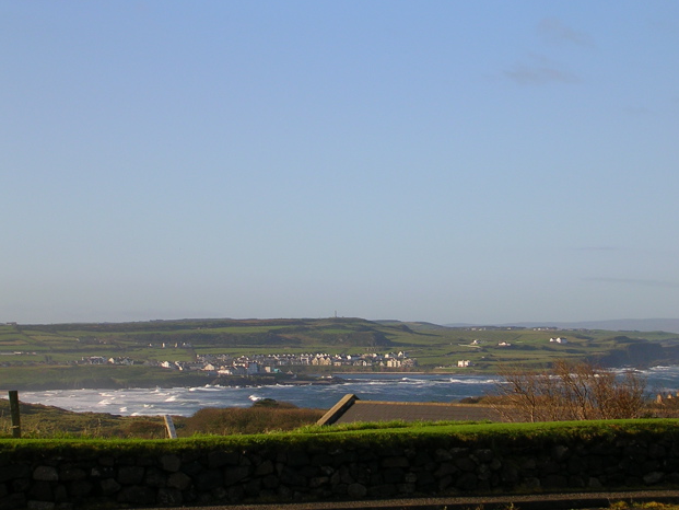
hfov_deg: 19.1
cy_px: 256
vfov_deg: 14.4
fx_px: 2021
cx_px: 341
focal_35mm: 103
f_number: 4.5
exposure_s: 1/411
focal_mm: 15.2
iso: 50
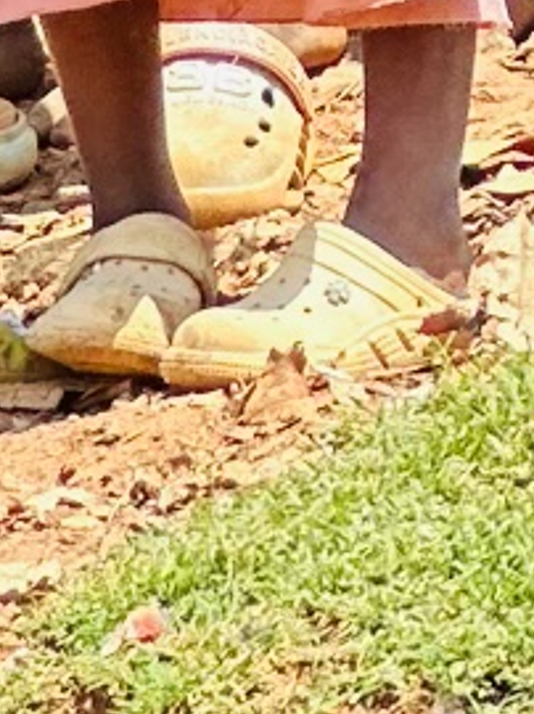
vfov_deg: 3.3
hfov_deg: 2.6
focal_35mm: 576
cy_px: -1938
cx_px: 476
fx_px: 11866
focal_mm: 9
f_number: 2.8
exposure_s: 1/132
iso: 40
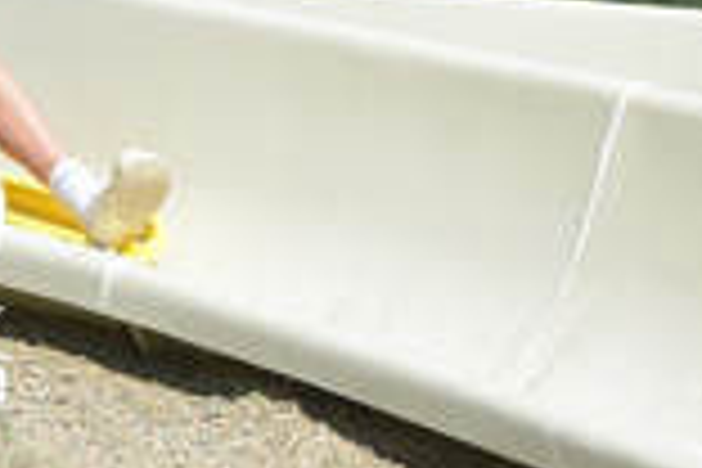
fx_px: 9749
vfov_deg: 2.7
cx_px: -130
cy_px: 214
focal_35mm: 500
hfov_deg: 4.1
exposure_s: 1/640
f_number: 6.3
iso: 220
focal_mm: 195
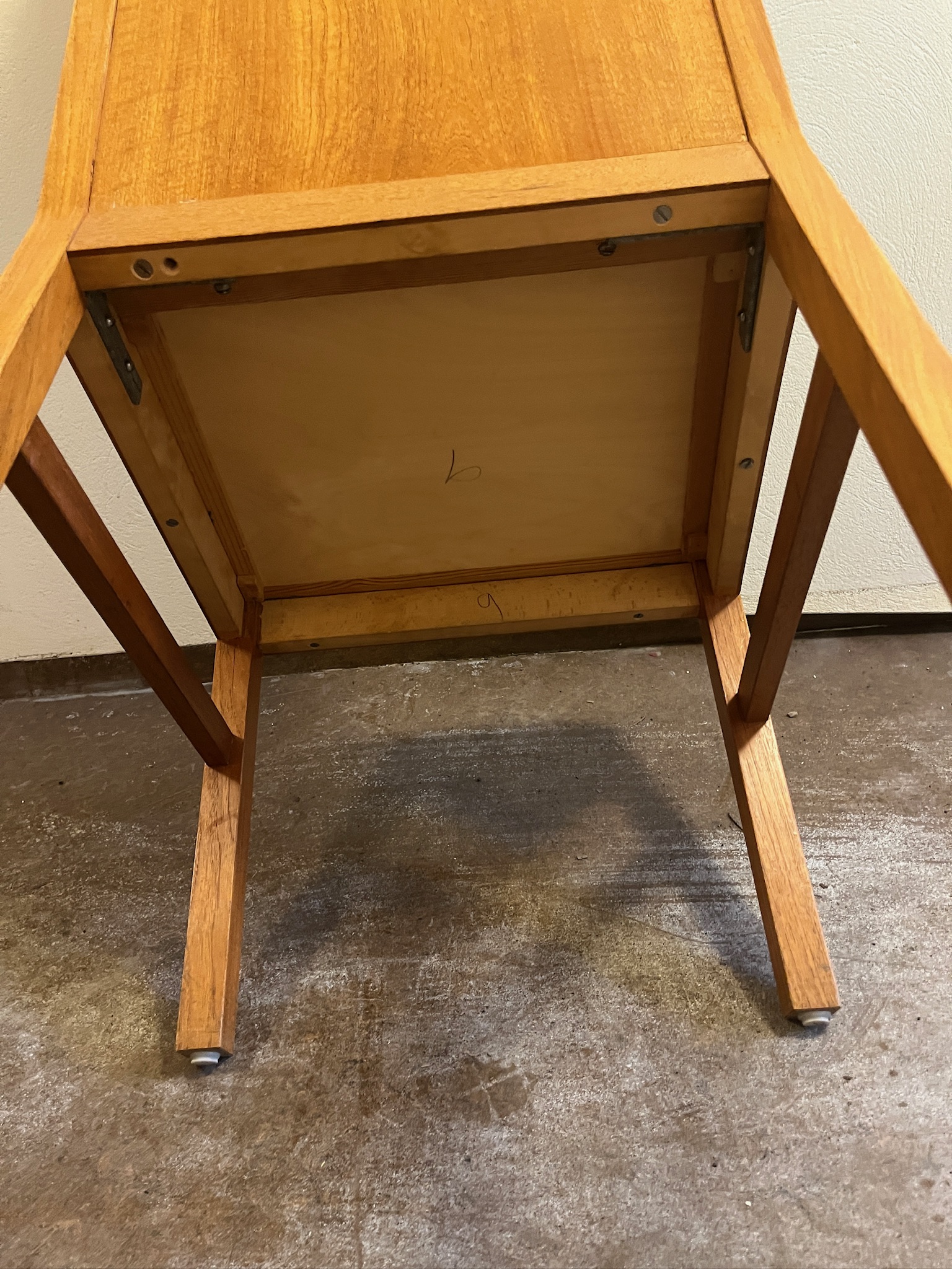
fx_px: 953
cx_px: 476
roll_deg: +6.6
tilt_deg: -23.8
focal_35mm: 26
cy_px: 634
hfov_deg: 53.1
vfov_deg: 67.3
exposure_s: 1/33
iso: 500
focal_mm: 5.1
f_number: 1.6
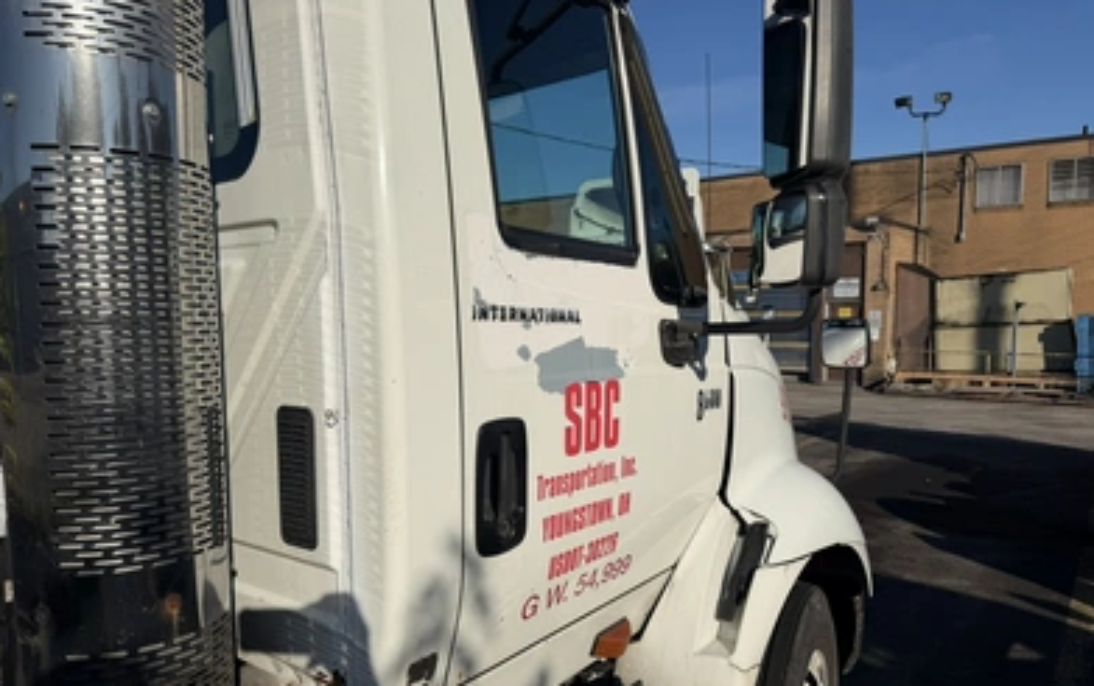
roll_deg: +0.8
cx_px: 540
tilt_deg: -5.4
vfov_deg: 47.6
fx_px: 776
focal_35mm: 26
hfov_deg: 70.4
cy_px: 384
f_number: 1.78
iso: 80
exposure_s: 1/14286
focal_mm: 6.76
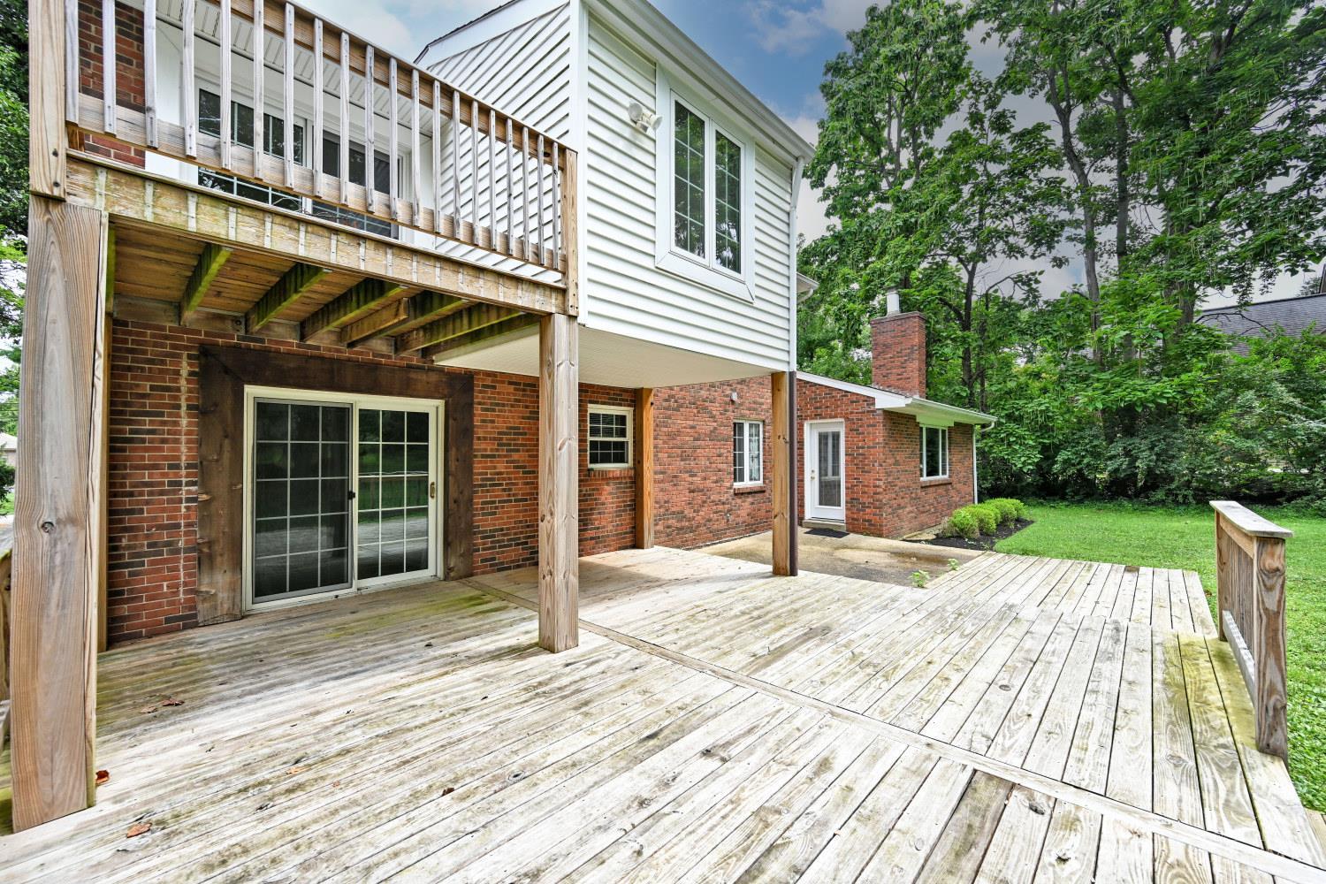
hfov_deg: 104.3
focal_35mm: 14
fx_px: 516
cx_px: 663
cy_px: 442
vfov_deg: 81.2
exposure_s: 1/250
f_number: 5.6
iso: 180
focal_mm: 14
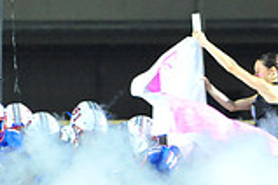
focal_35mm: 691
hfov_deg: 3.0
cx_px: -177
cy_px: 206
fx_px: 5336
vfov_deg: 2.0
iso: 5000
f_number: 6.3
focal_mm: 190
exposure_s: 1/160
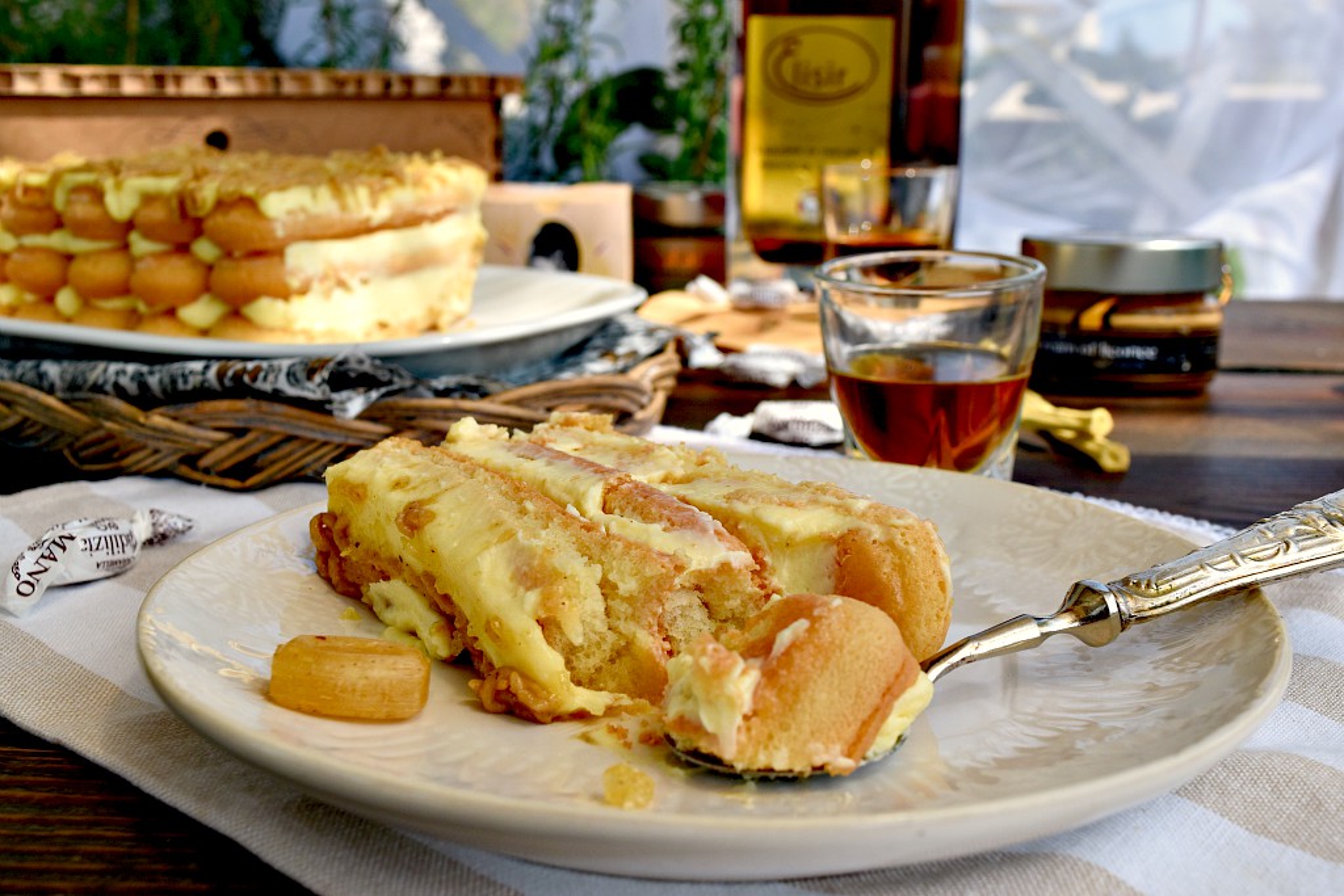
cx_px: 672
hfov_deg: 49.5
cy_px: 448
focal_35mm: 39
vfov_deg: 34.2
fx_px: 1456
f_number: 9
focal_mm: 26
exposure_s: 1/320
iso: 200
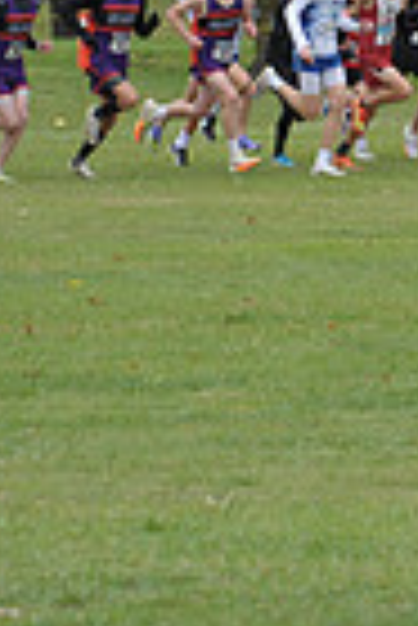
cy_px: 32
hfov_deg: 2.5
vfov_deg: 3.8
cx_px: 1272
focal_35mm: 542
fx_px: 9416
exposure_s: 1/800
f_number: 6.3
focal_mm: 130
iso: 1000
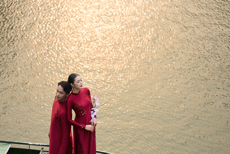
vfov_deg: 16.1
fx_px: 543
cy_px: 77
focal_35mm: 85
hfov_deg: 23.9
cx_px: 115
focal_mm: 85
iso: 200
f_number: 1.8
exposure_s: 1/800
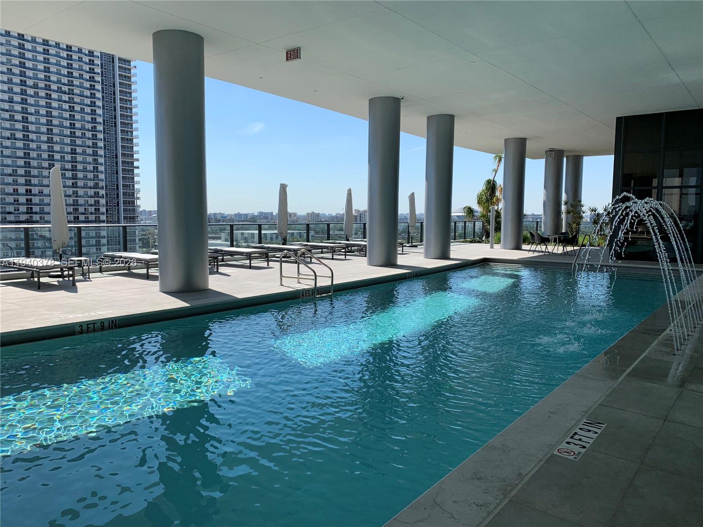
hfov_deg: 67.3
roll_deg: -1.2
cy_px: 264
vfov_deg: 53.1
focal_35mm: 26
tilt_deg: -4.9
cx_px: 352
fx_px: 528
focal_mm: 4.25
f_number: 1.8
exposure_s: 1/2915
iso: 25
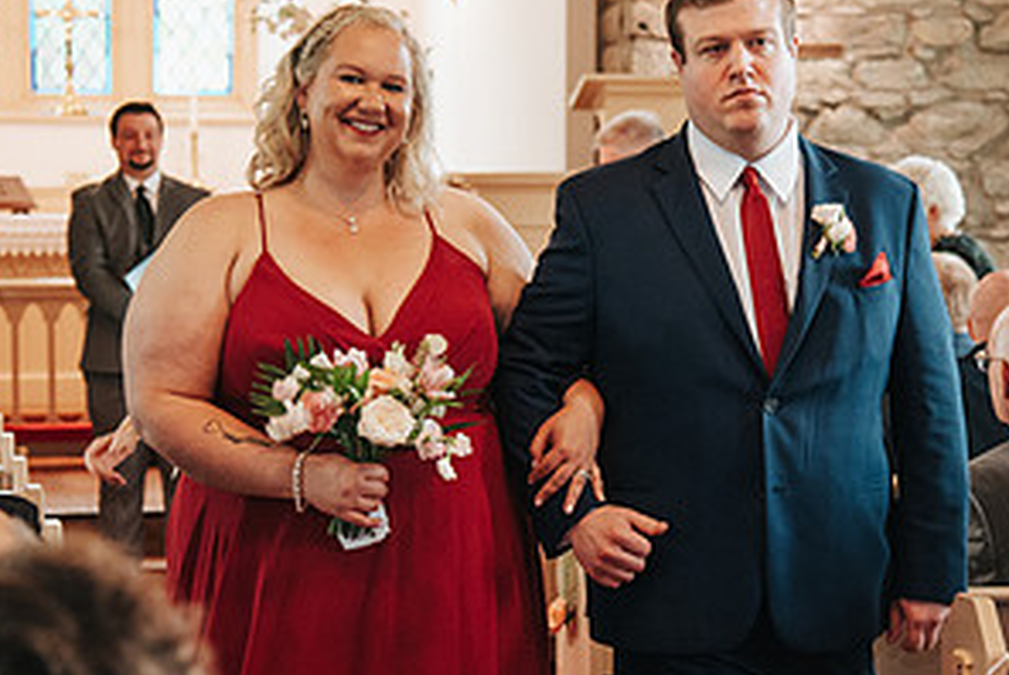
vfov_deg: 10.9
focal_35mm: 126
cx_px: 656
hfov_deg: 16.2
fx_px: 3535
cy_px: 320
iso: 1800
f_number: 4
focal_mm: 58
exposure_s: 1/60
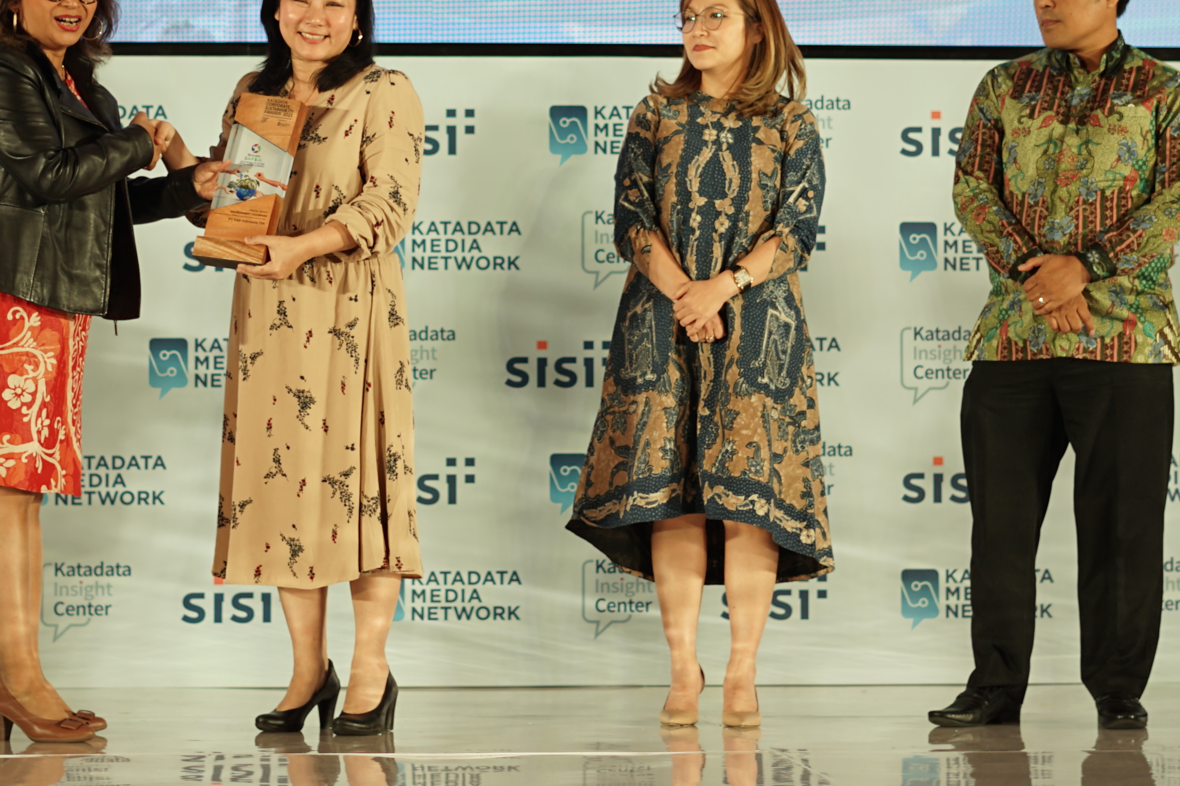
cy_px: 195
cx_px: 501
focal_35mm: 125
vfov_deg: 10.9
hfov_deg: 16.4
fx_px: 4096
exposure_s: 1/125
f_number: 1.8
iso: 160
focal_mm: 50
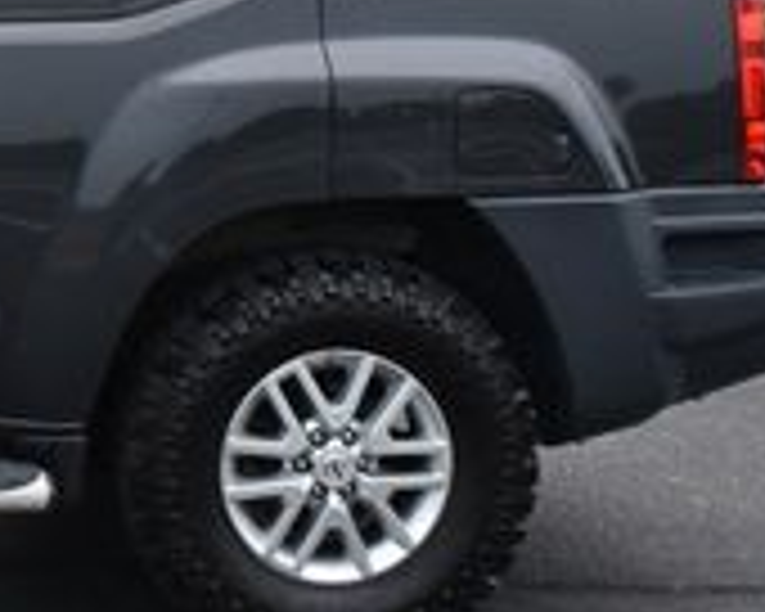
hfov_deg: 14.3
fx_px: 2875
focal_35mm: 127
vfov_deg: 11.9
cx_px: -333
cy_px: -74
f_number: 8
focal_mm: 24
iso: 180
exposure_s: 1/250
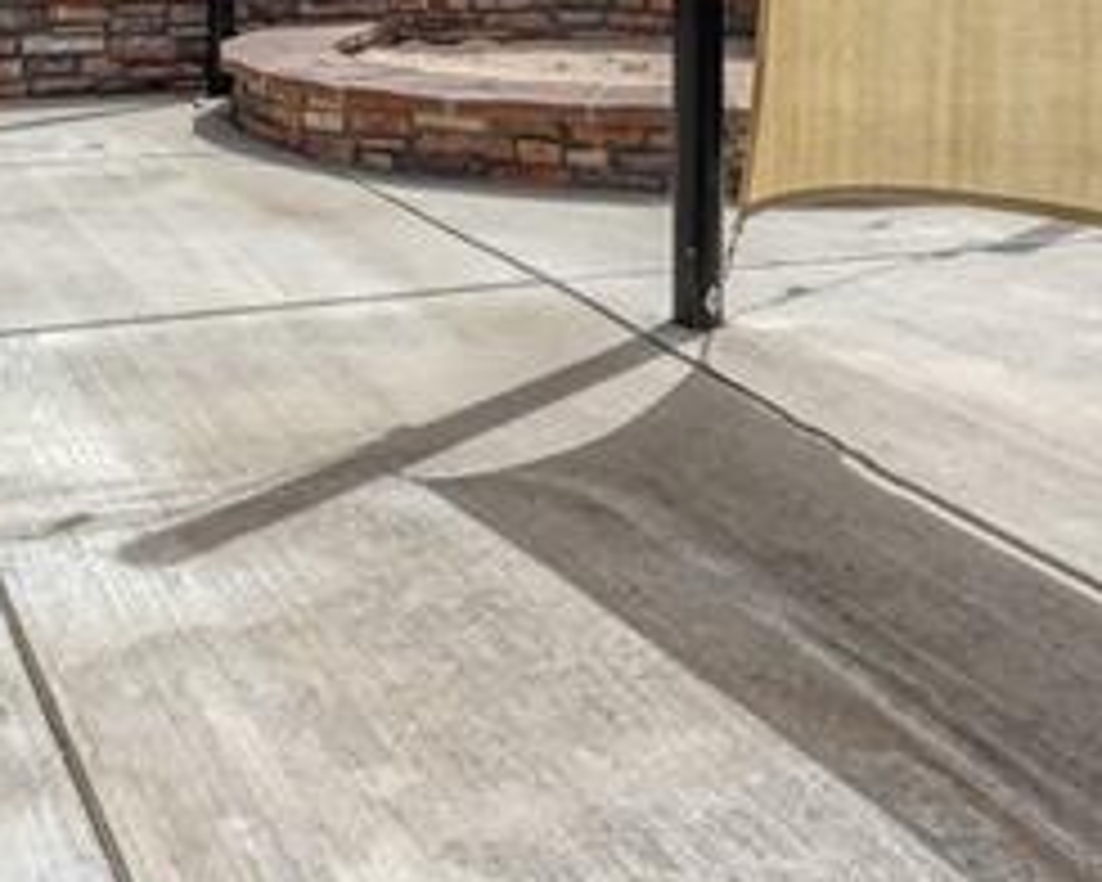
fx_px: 1794
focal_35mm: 55
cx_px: 247
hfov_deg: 33.3
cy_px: -126
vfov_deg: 25.3
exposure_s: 1/8000
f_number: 8
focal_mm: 14
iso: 1250
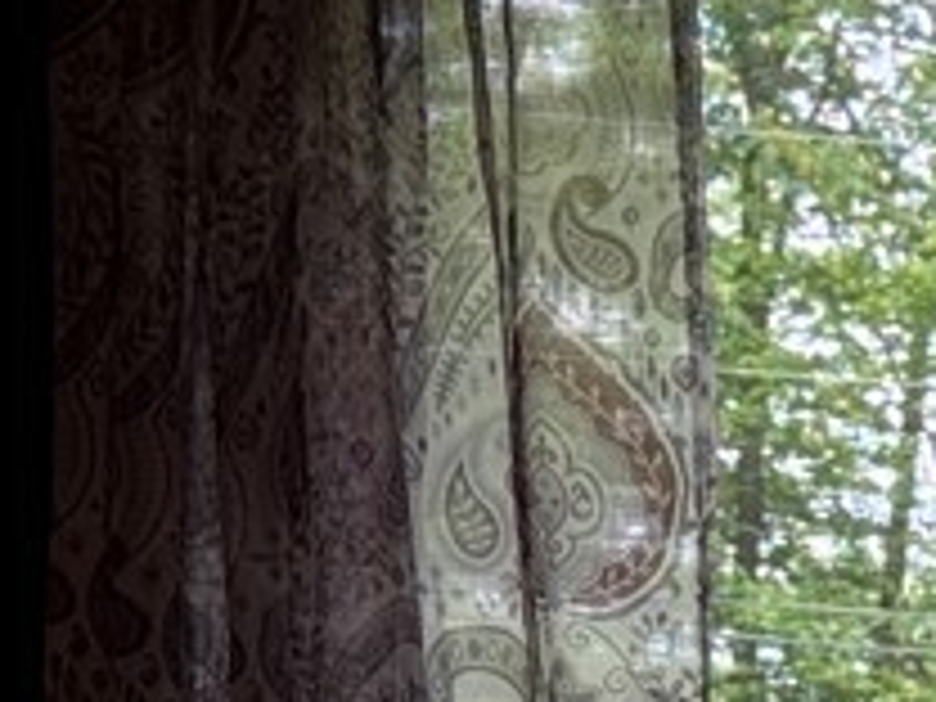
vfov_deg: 6.1
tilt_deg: -2.9
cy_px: 1404
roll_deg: -0.6
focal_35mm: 236
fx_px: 6381
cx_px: 2290
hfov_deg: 7.8
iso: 50
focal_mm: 6.76
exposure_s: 1/134
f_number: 1.78
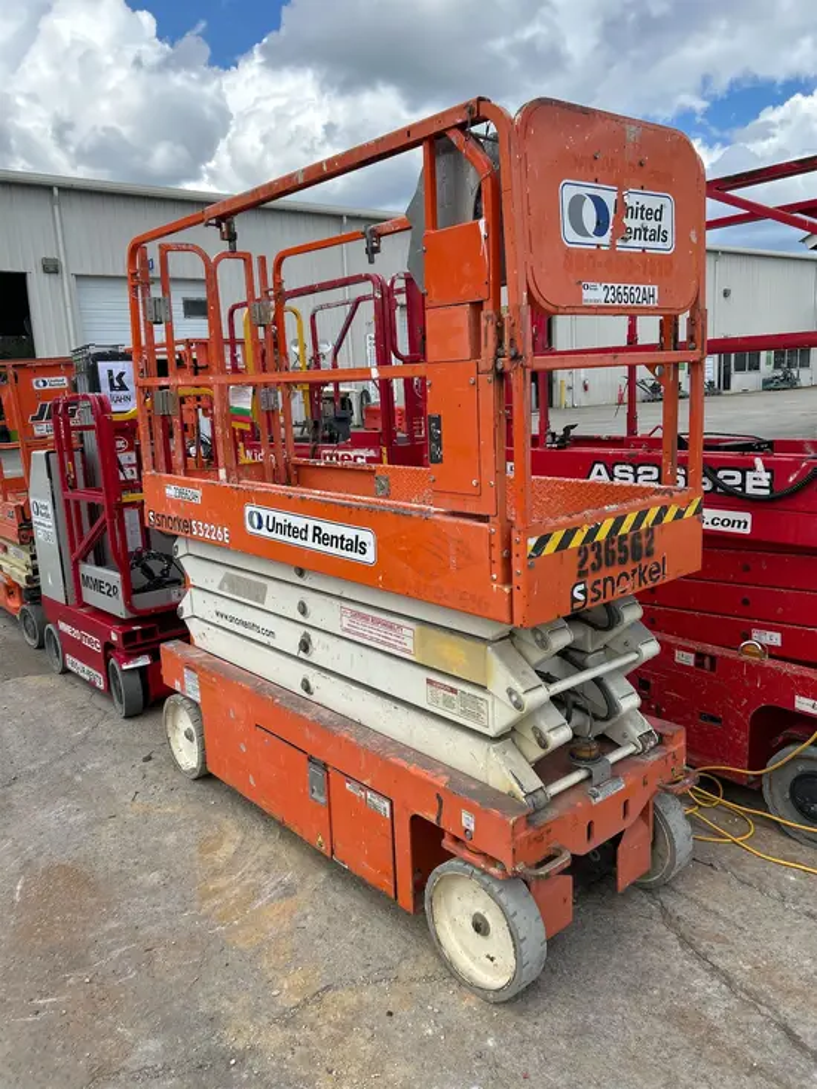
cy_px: 544
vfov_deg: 67.3
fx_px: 818
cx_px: 408
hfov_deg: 53.1
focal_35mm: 26
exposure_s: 1/2762
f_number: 1.5
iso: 50
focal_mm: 5.7
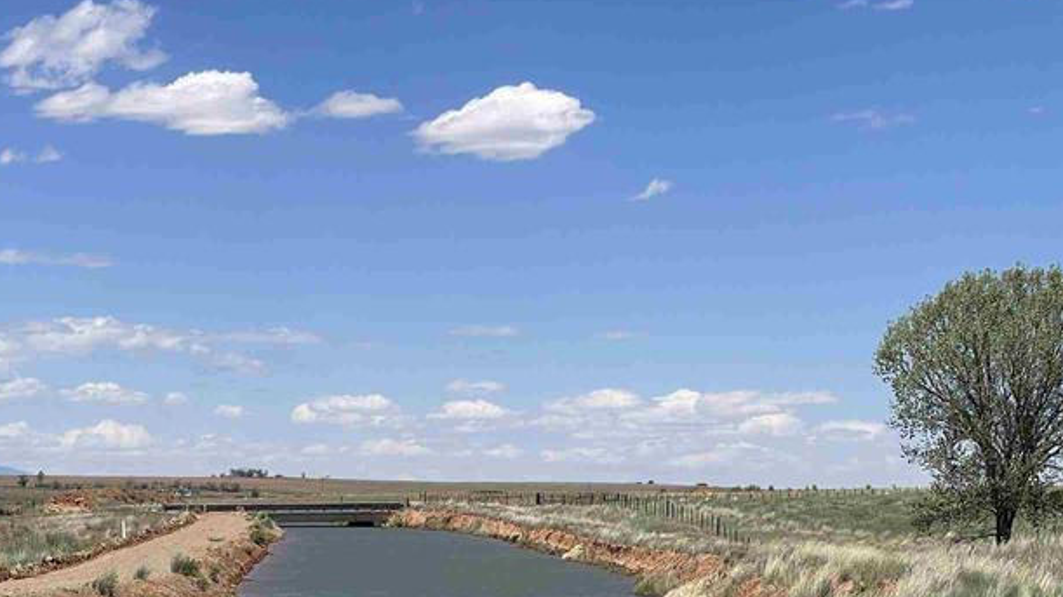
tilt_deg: -2.8
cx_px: 371
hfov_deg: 22.4
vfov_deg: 12.5
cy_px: 656
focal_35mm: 95
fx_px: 2676
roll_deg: +0.1
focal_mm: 6
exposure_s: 1/2519
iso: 25
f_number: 2
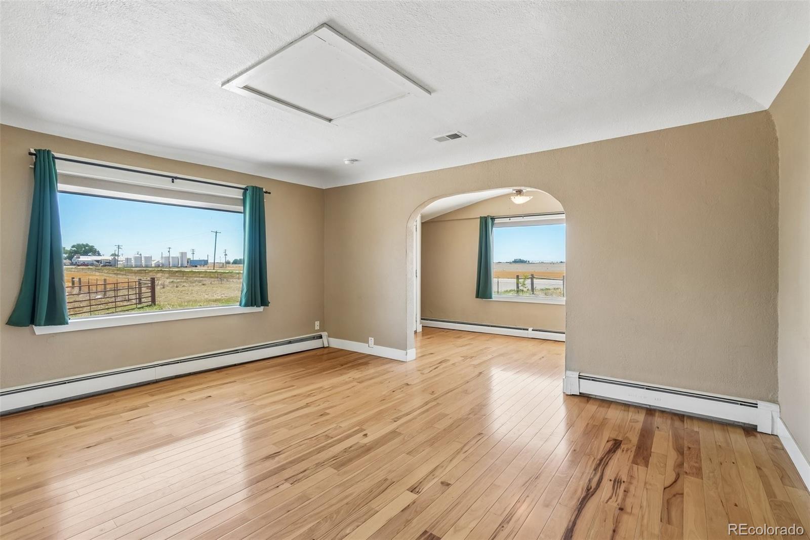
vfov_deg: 77.3
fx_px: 337
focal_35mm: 15
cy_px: 270
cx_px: 405
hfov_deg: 100.4
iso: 400
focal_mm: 10
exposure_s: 1/125
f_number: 8
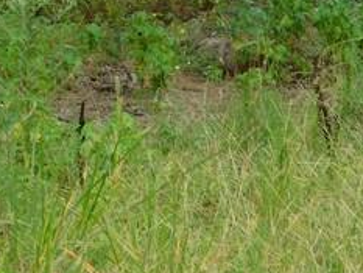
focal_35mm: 400
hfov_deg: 4.9
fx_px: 4197
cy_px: -186
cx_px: 393
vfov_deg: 3.7
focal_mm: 16.1
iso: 125
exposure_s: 1/50
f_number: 4.5
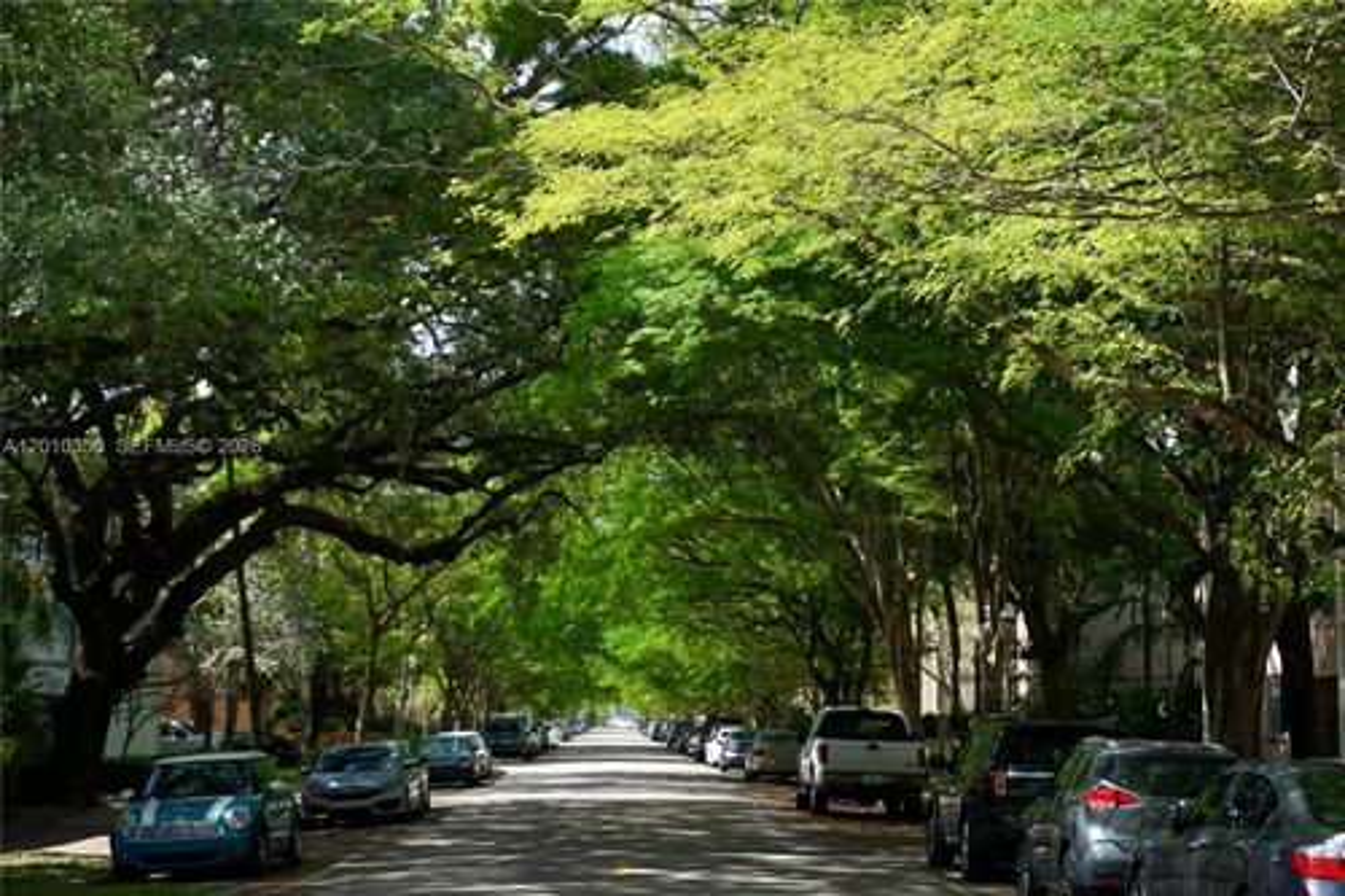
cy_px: 448
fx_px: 2801
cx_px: 672
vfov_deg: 18.2
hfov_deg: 27.0
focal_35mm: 75
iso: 100
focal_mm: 50
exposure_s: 1/400
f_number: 5.6
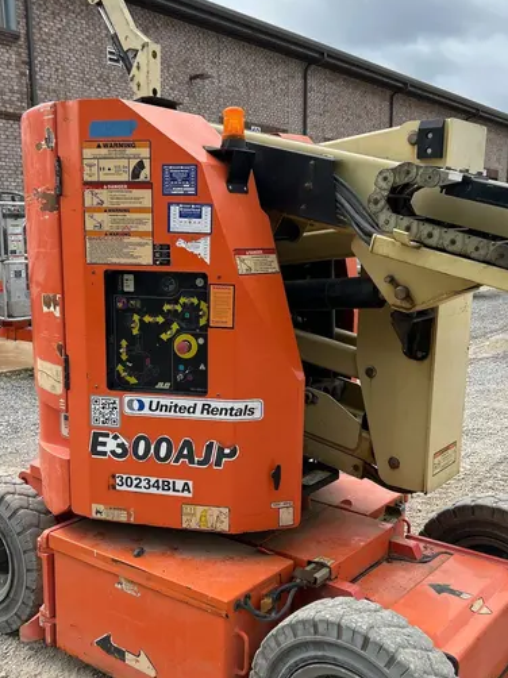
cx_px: 253
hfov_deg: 37.7
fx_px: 744
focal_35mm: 38
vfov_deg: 48.9
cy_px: 375
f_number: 1.5
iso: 50
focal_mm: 5.7
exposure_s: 1/1597
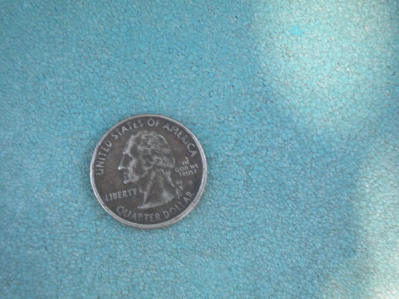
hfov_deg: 36.8
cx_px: 200
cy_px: 150
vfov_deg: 28.0
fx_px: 599
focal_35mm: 52
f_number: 3.9
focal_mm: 9.3
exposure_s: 1/51.1
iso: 103
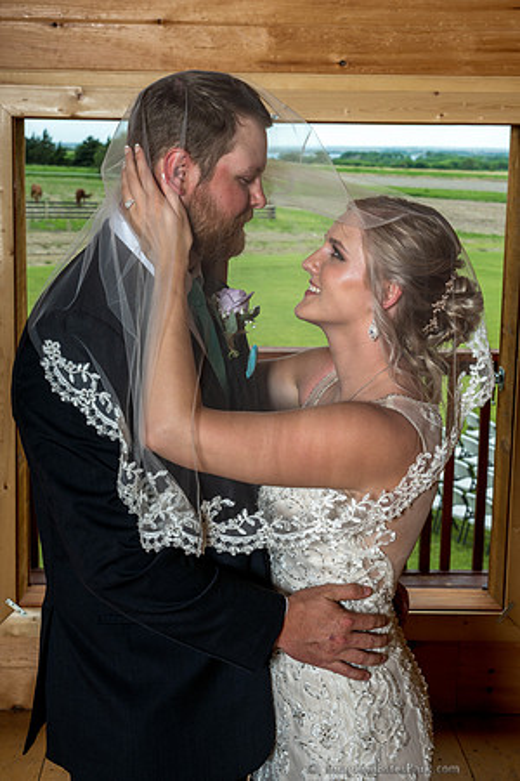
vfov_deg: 39.6
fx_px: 1083
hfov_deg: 27.0
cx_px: 260
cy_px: 390
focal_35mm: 50
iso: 100
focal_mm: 50
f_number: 8
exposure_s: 1/250
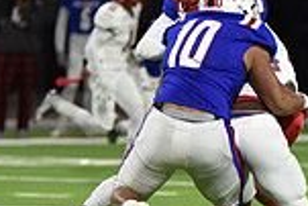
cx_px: 335
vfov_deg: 1.8
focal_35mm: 768
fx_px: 6577
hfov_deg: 2.7
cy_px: 56
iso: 2800
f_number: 2.8
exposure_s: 1/640
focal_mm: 200
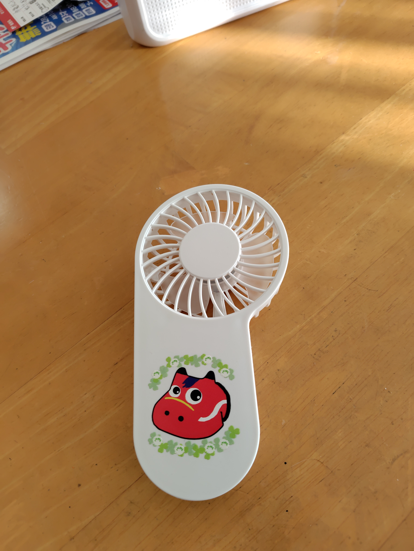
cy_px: 276
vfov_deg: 73.9
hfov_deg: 58.9
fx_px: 367
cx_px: 207
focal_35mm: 23
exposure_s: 1/120
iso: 269
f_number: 1.9
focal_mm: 5.6
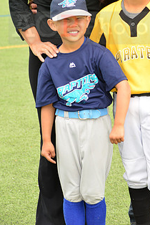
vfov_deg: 9.6
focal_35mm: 214
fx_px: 1334
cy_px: 21
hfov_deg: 6.4
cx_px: 136
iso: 250
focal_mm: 116
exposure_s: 1/200
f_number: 8
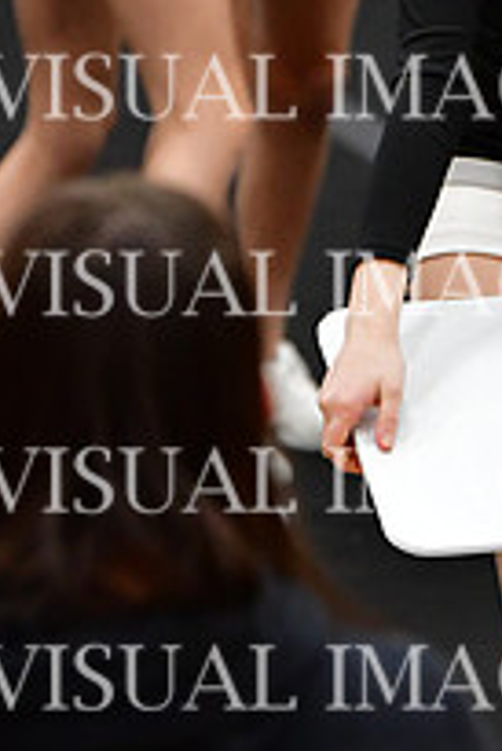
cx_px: 614
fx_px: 13697
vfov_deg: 3.1
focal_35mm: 656
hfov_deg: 2.1
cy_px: -209
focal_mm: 155
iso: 4000
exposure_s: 1/500
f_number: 3.5
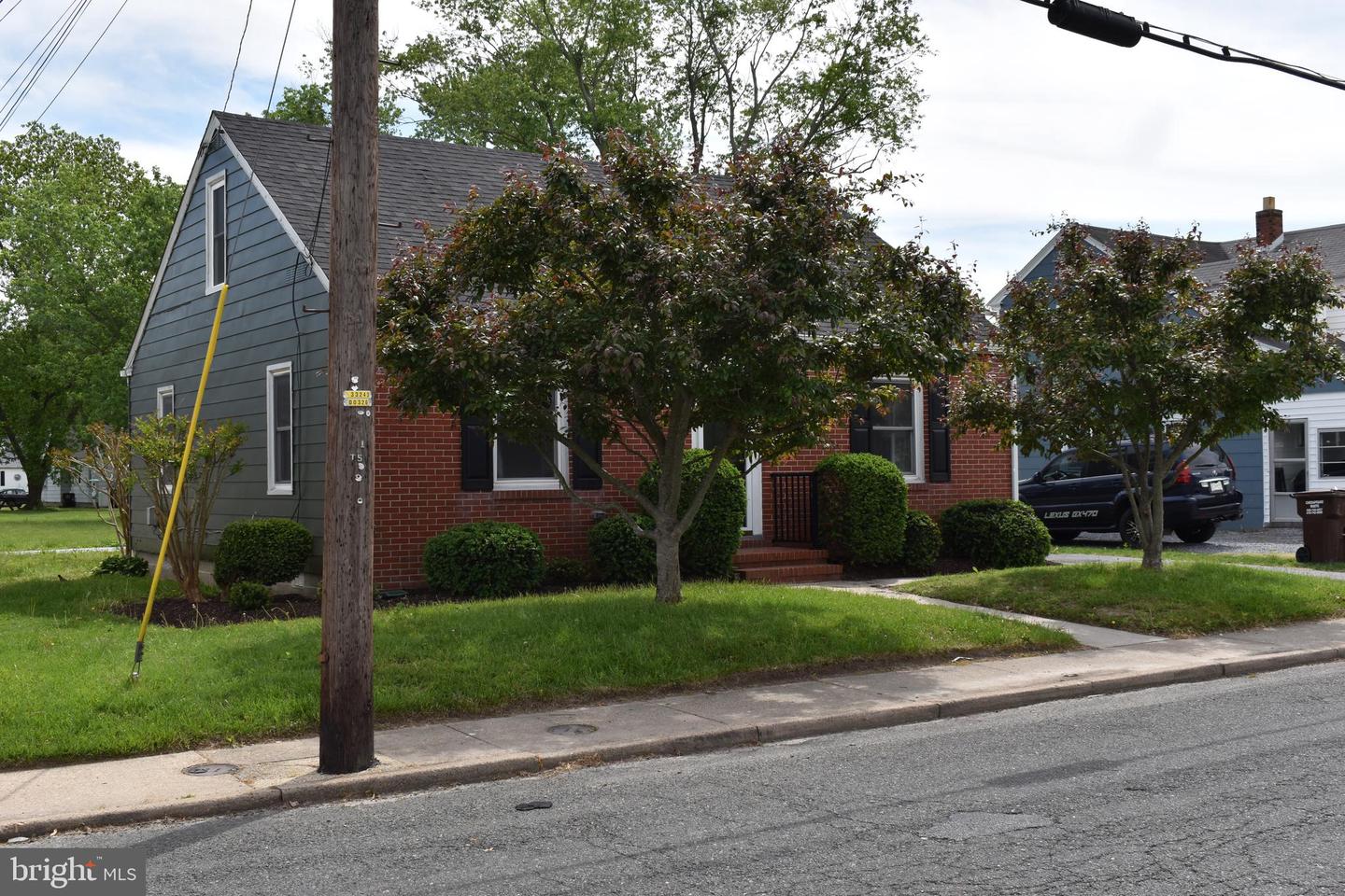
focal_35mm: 39
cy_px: 448
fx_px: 1457
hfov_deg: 49.6
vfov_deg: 34.2
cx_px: 672
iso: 100
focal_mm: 26
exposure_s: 1/200
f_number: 10
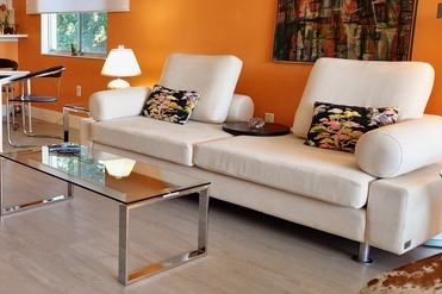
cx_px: 71
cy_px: 127
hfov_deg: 42.8
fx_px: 528
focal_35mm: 43
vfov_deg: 31.1
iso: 200
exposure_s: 1/120
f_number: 1.8
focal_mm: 5.4
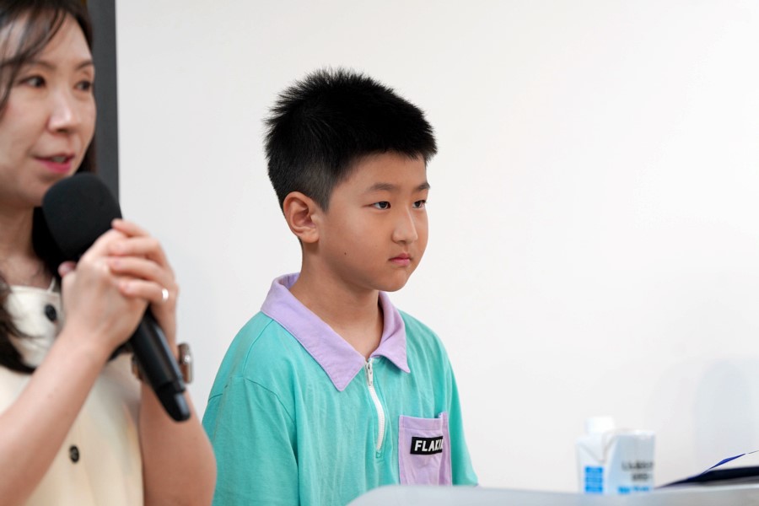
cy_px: 253
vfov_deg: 8.3
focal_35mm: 165
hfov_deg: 12.5
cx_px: 380
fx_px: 3478
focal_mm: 165
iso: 1000
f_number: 4
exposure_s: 1/200
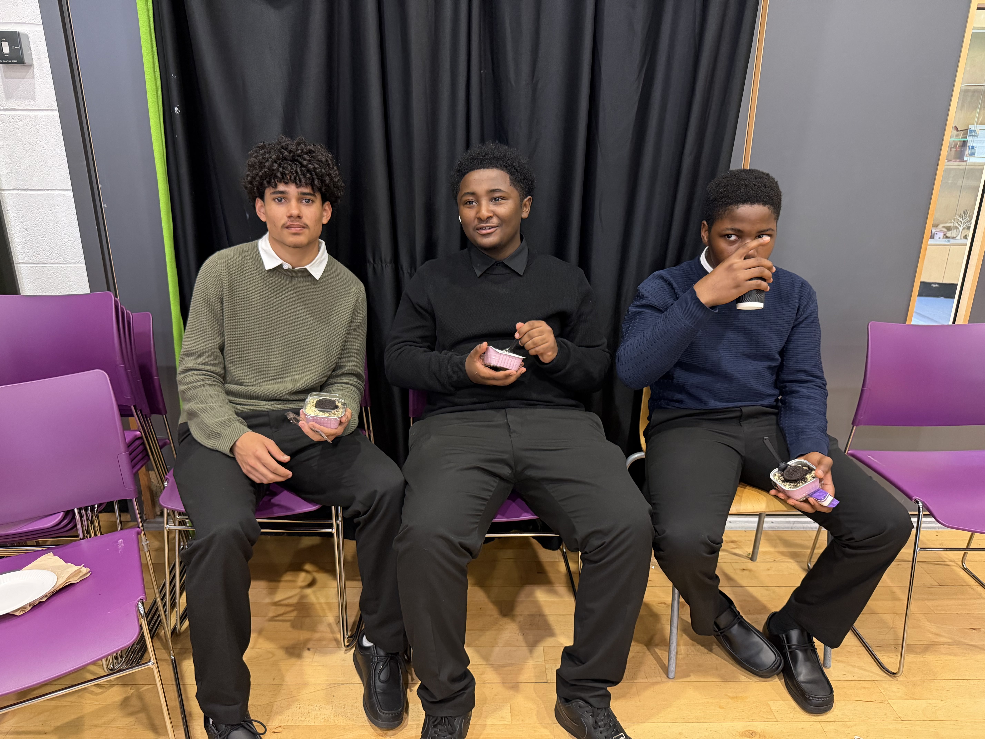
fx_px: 683
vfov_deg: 56.8
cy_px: 370
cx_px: 492
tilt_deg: -19.1
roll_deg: +0.1
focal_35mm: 24
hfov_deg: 71.6
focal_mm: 6.76
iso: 640
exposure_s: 1/33
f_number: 1.78
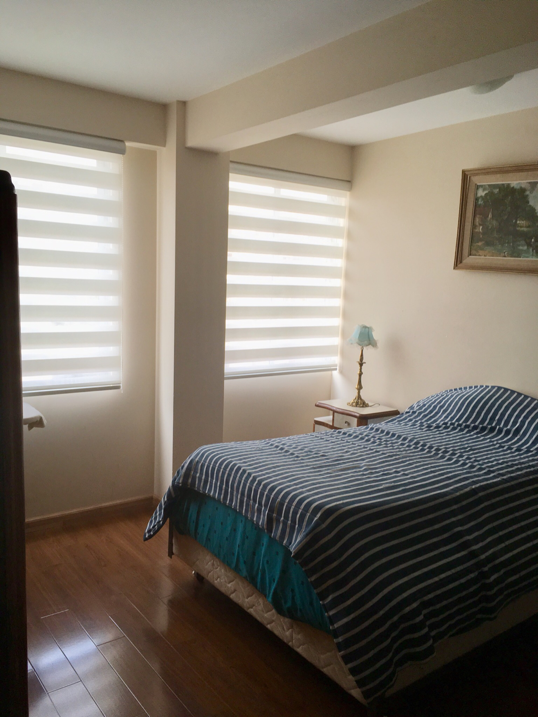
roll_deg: -2.4
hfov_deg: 48.2
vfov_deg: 61.7
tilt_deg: -8.7
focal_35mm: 29
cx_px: 269
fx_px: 601
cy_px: 358
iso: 25
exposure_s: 1/100
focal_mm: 4.15
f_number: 2.2
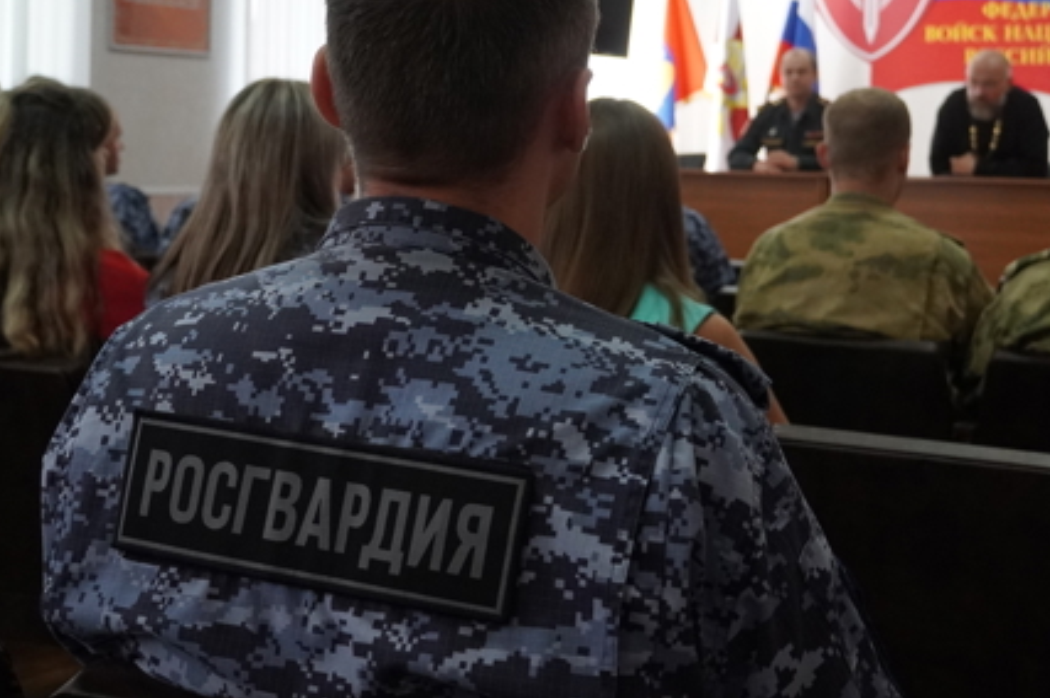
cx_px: 652
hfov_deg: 34.3
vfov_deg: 23.1
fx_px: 1690
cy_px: 187
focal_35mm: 58
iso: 1600
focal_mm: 22
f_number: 4
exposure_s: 1/160
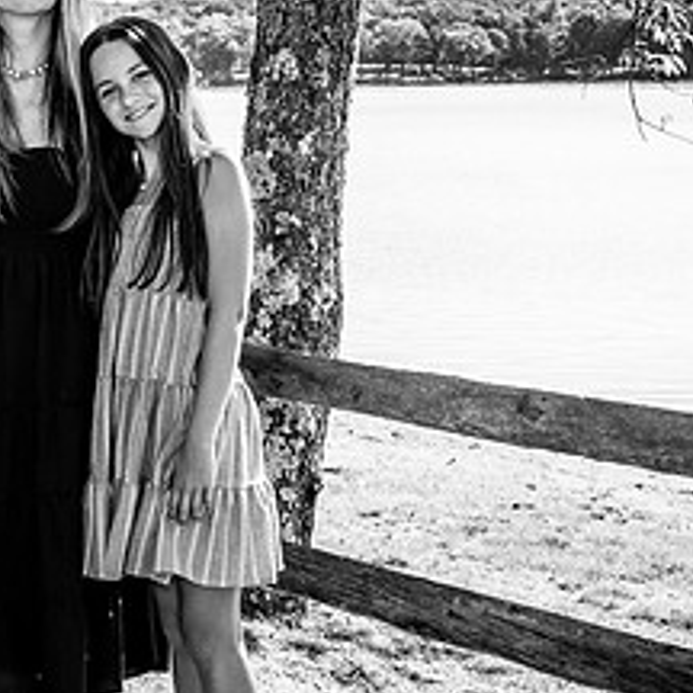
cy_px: 370
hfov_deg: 19.0
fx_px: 1993
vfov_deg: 19.7
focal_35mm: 88
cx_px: -58
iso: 250
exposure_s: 1/250
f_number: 8
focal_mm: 35
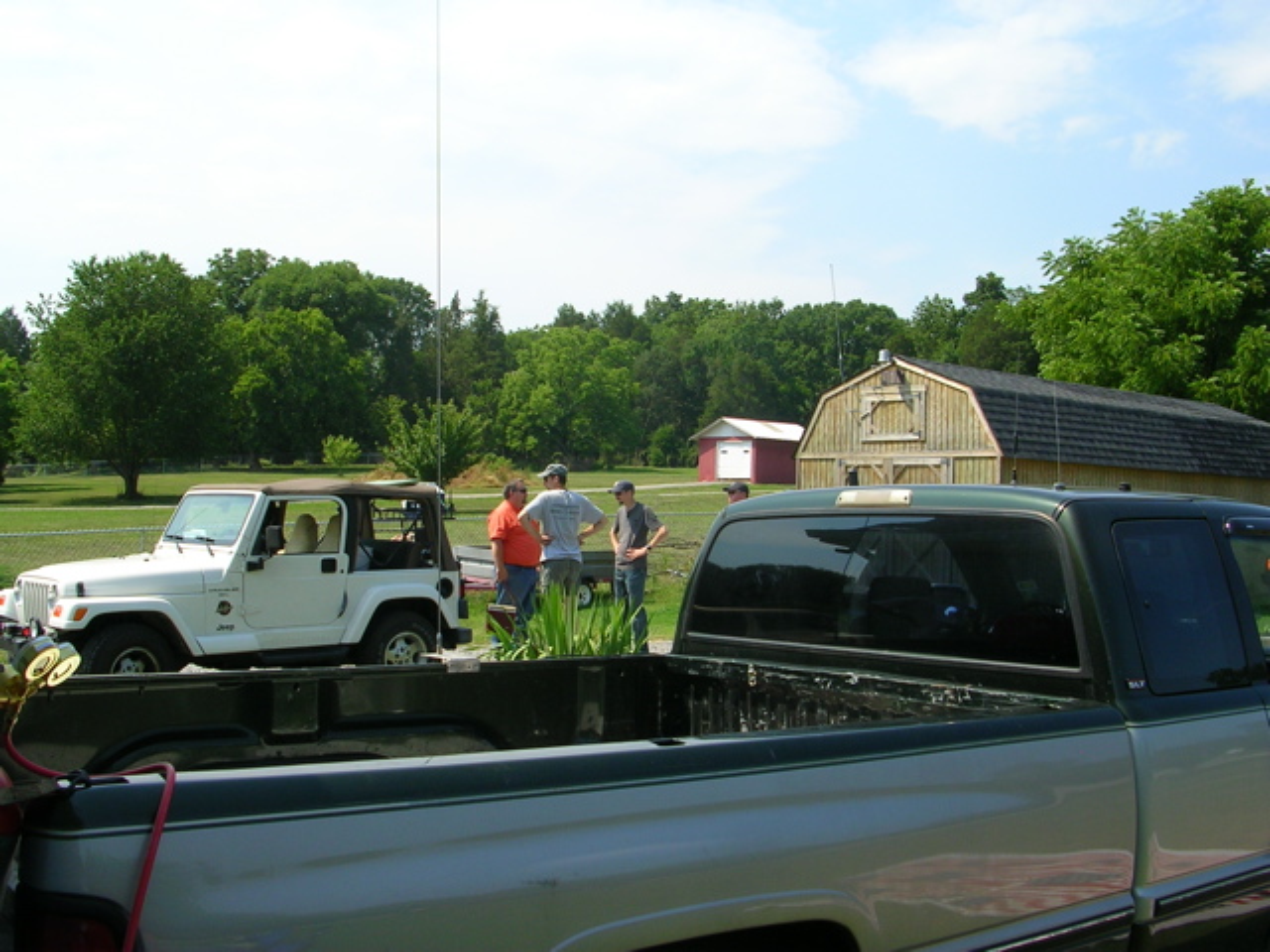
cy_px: 476
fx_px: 1394
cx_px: 635
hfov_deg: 49.0
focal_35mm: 38
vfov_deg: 37.7
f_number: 5.6
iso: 50
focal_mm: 5.8
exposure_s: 1/231
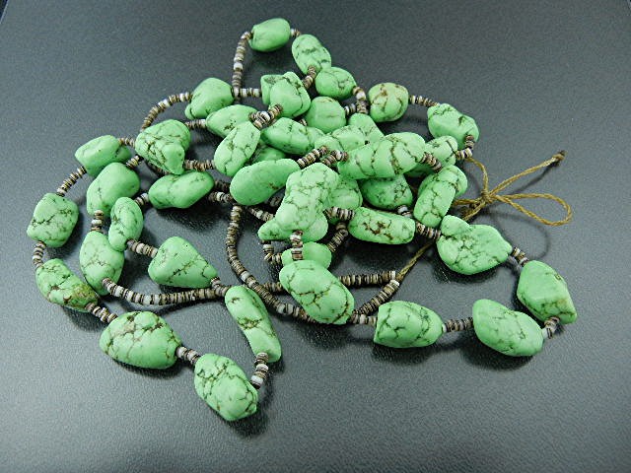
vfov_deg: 41.8
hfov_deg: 54.0
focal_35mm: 34
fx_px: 620
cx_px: 316
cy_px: 236
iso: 400
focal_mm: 6.2
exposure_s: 1/34.1
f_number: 3.6
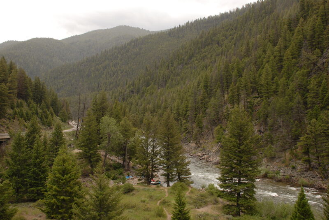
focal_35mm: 39
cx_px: 164
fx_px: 357
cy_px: 110
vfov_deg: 34.3
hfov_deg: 49.5
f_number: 8
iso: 200
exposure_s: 1/125
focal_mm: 26
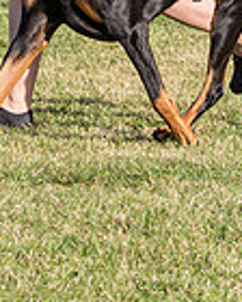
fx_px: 3151
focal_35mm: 352
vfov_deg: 5.5
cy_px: -112
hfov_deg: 4.4
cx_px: 70
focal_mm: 78
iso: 320
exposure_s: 1/1000
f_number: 5.6
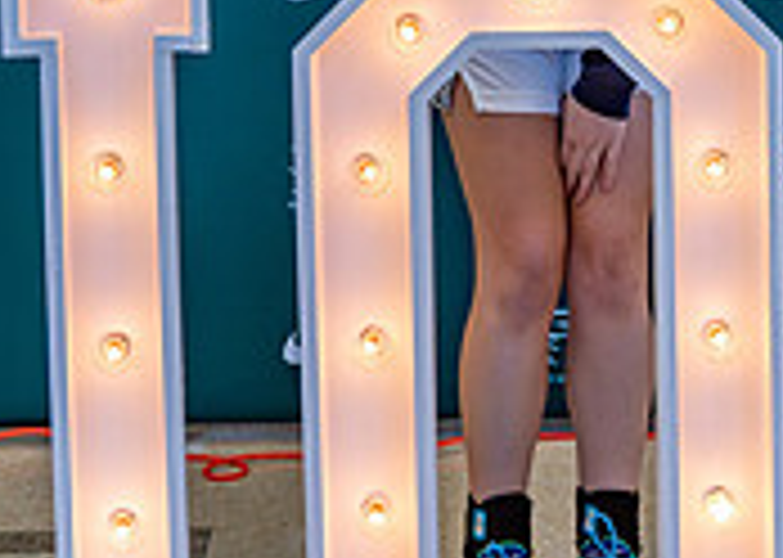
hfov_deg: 20.0
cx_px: 601
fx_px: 2200
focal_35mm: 99
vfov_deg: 14.0
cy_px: -117
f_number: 2.8
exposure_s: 1/320
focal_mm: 24
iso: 1000
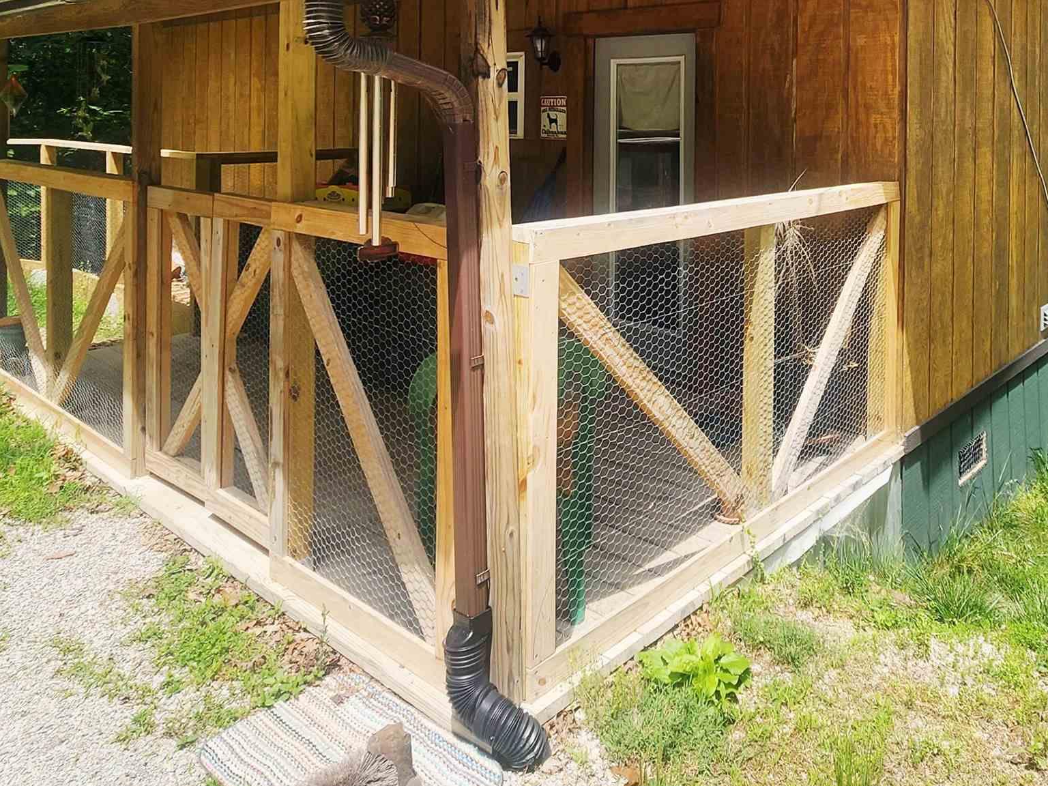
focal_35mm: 26
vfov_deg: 48.6
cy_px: 108
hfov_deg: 64.8
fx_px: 787
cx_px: 731
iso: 50
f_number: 2.2
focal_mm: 2.2
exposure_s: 1/1667
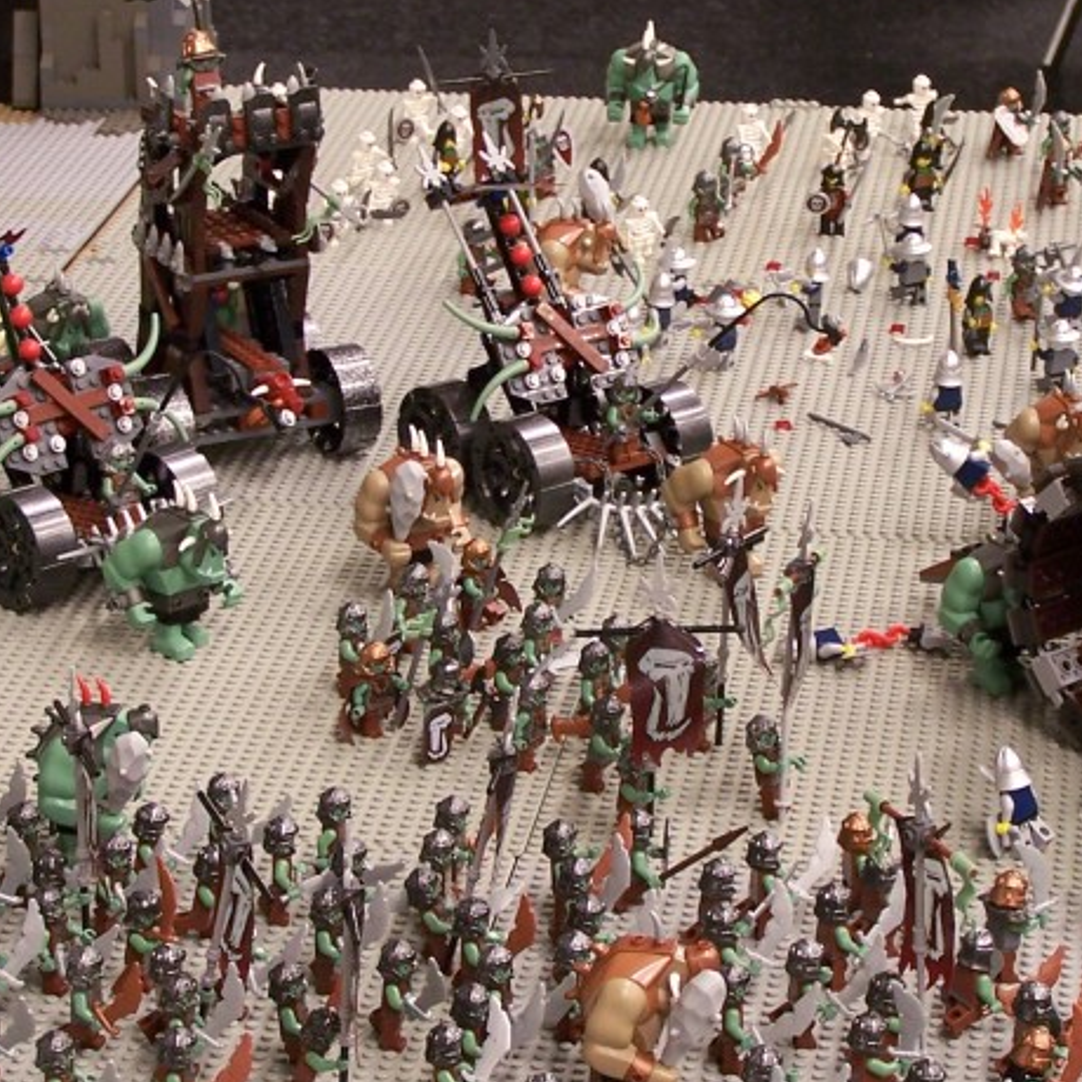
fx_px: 4456
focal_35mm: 126
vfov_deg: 13.8
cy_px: 501
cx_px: 684
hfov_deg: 13.8
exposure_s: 1/2
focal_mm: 10.7
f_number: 3.2
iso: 80
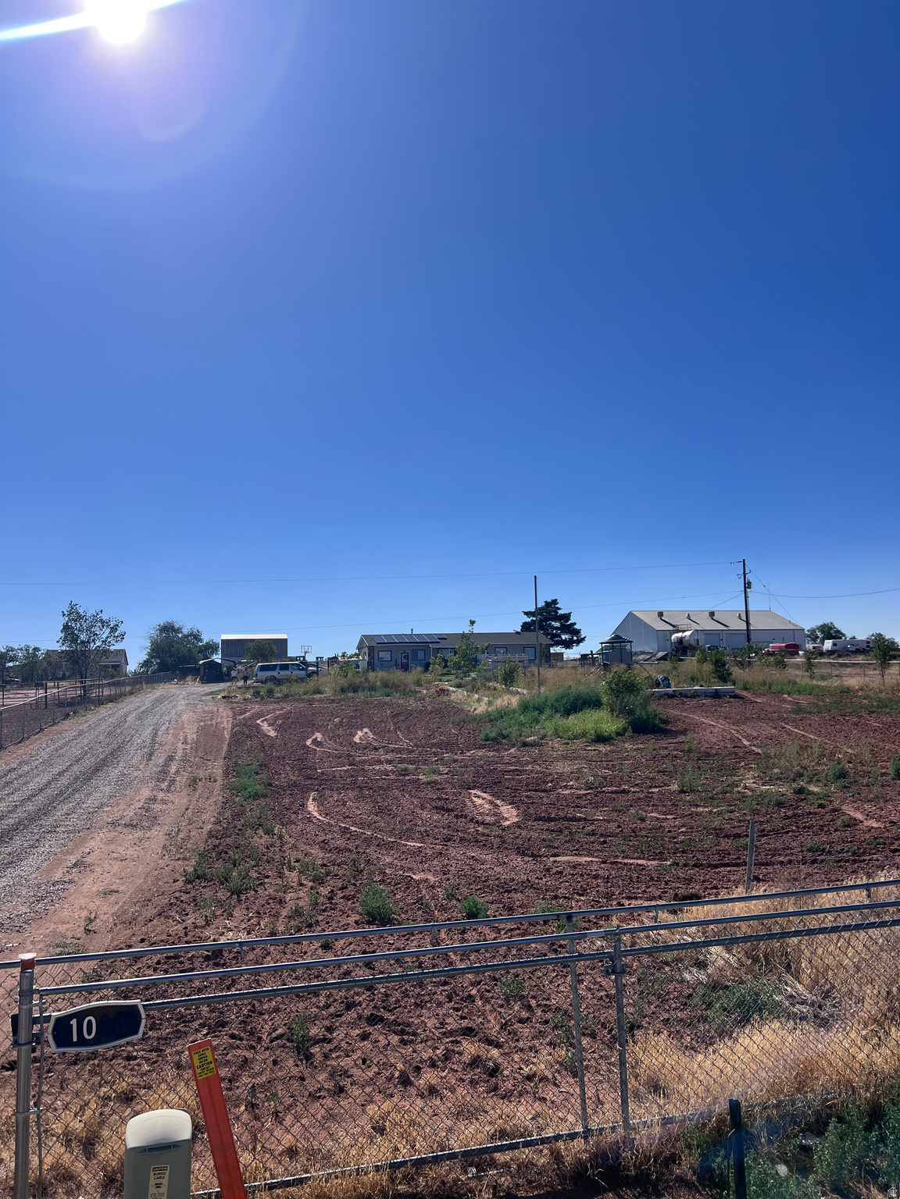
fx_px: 901
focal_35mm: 26
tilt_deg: +7.8
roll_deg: +0.7
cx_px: 450
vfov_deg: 67.3
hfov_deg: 53.1
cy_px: 600
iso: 50
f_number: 1.5
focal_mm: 5.7
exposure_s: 1/8000
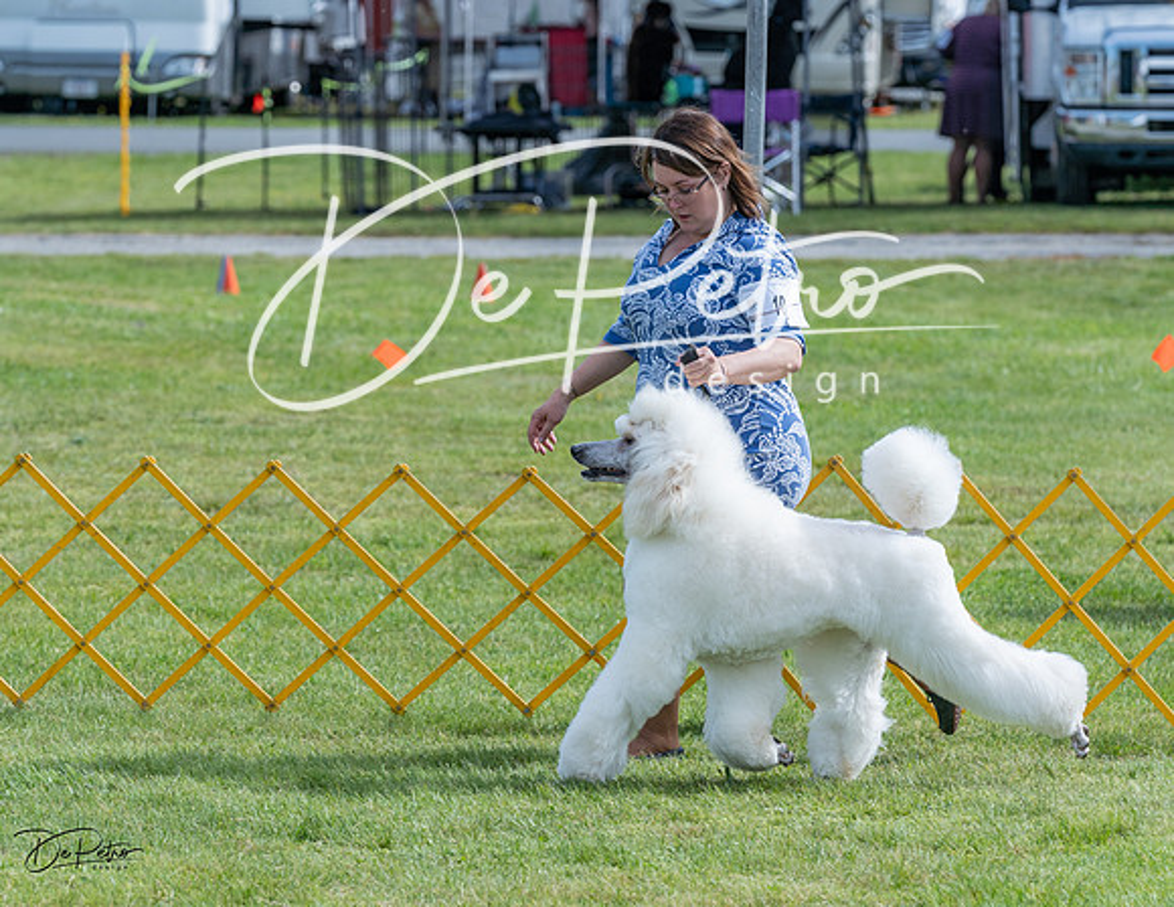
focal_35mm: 207
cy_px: 404
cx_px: 553
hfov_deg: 9.4
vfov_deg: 7.3
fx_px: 7111
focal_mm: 161
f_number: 5.6
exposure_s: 1/1250
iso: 250
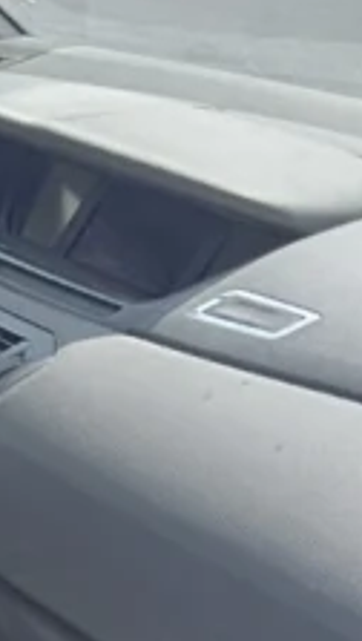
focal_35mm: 82
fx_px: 1395
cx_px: -336
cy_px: 584
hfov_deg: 13.0
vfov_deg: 25.1
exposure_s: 1/100
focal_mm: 3.46
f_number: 2.2
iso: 112
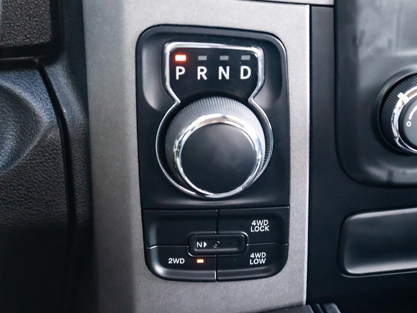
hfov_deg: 17.2
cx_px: 233
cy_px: 233
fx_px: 1381
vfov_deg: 12.9
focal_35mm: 115
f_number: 4
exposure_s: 1/60
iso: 5000
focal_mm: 70
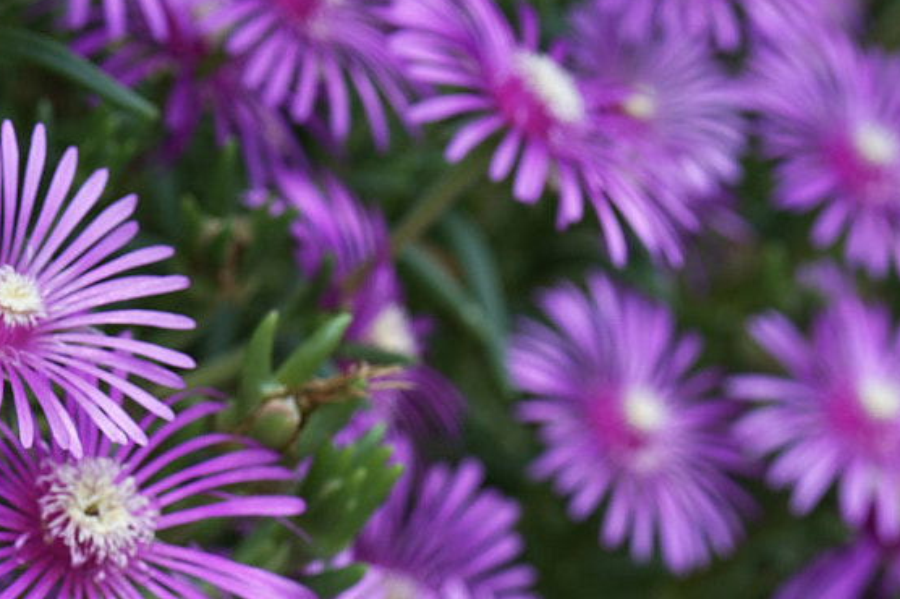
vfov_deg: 9.4
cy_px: 763
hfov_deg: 14.1
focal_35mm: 144
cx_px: 53
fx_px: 3598
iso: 100
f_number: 8
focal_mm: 50
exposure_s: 1/90
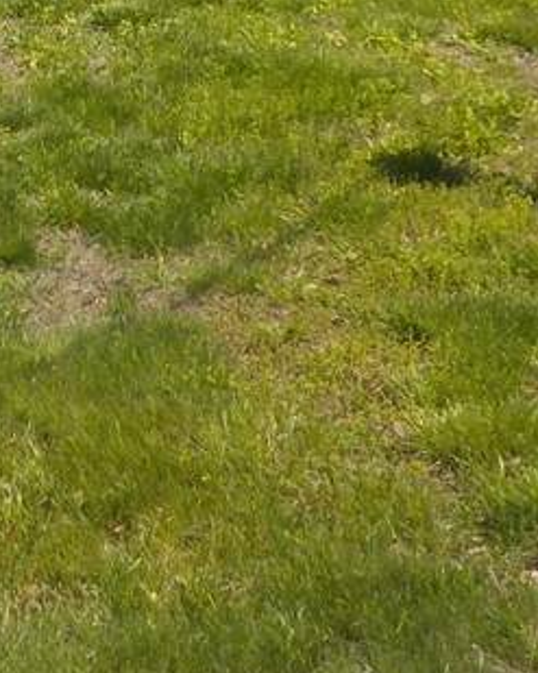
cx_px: -122
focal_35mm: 97
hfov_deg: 15.3
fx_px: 1932
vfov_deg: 18.7
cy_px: -142
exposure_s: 1/1250
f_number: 3.3
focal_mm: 4.1
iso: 125
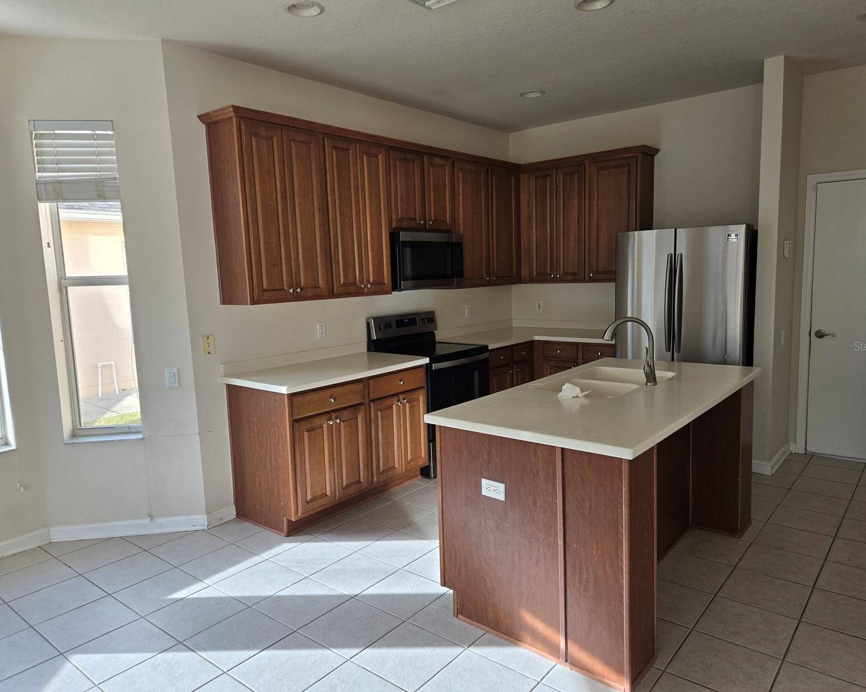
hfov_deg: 70.3
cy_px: 346
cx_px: 445
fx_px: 615
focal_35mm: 24
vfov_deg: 58.8
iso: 50
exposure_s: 1/180
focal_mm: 5.4
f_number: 1.8
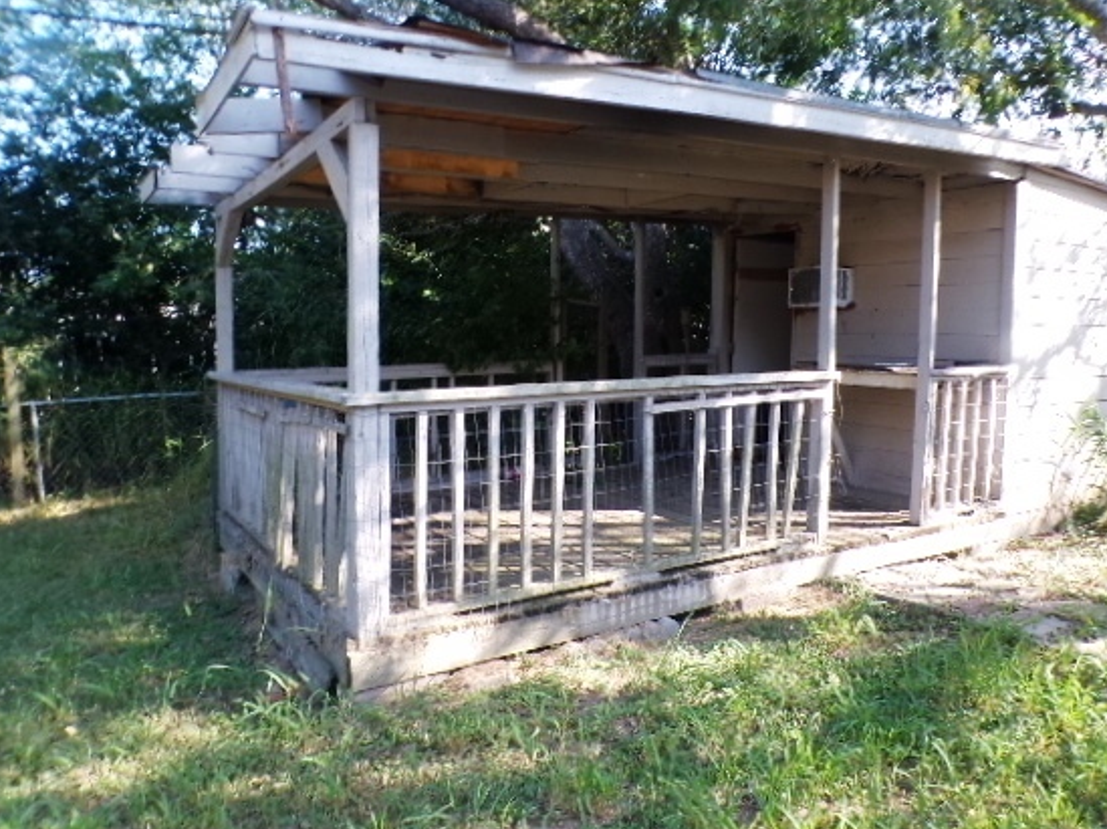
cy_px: 413
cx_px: 629
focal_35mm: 28
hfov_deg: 63.2
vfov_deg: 49.7
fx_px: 895
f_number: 4.4
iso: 100
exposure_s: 1/50
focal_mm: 4.3
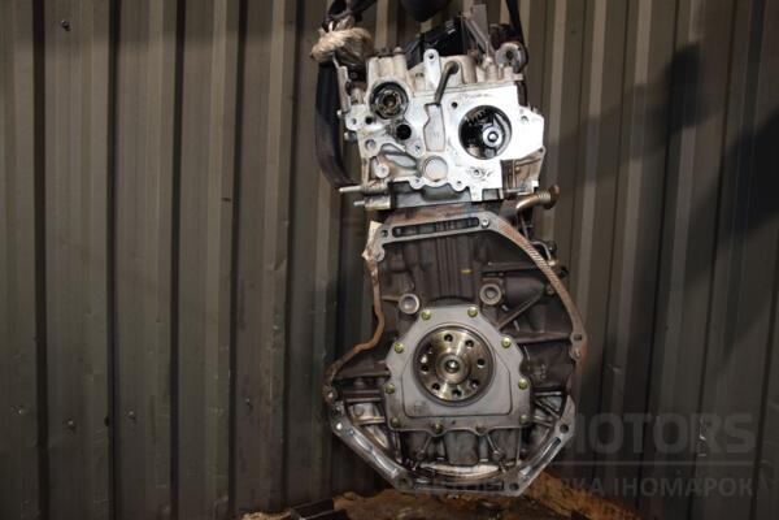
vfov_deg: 41.7
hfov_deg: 59.5
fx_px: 682
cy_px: 260
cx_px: 390
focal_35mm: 32
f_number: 5
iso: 800
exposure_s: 1/60
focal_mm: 21
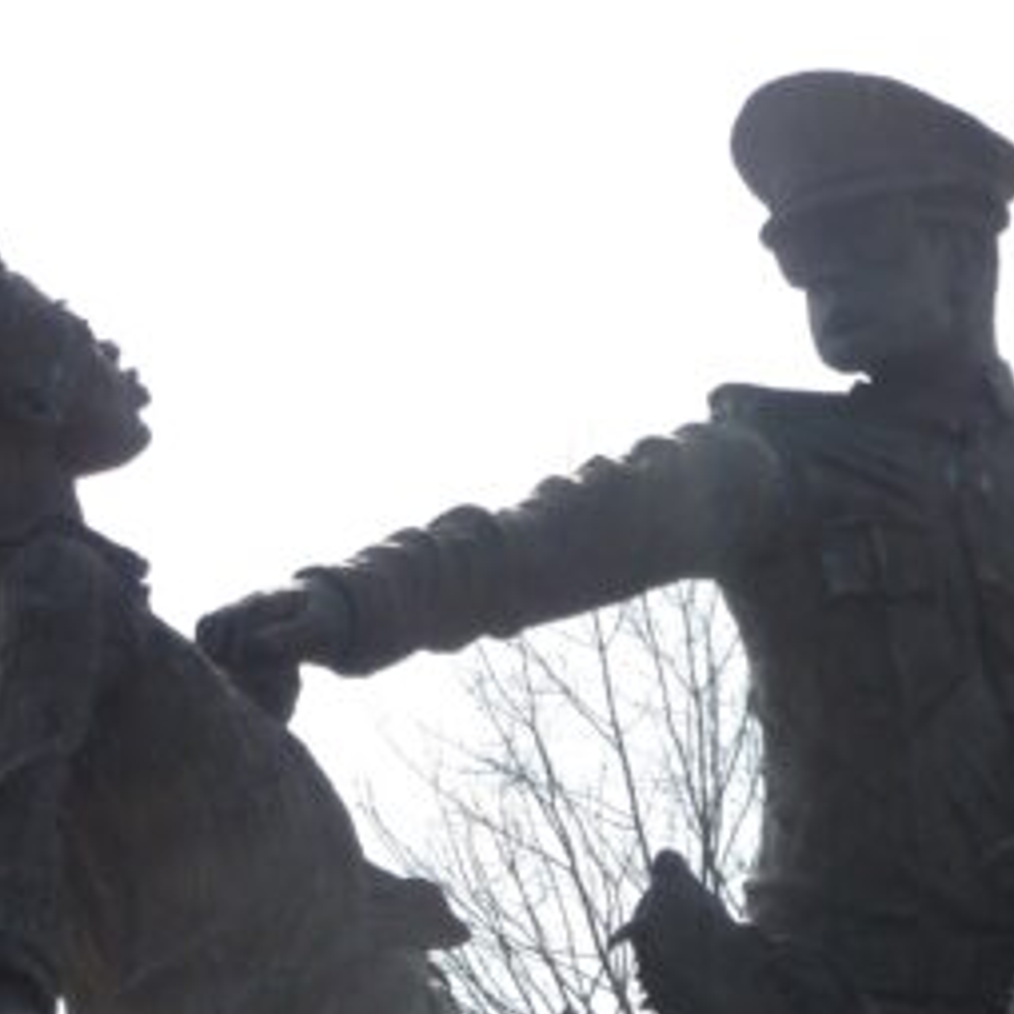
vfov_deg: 10.6
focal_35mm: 164
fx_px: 5435
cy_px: 976
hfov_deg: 10.7
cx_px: 585
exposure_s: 1/400
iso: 80
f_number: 5
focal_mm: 13.7
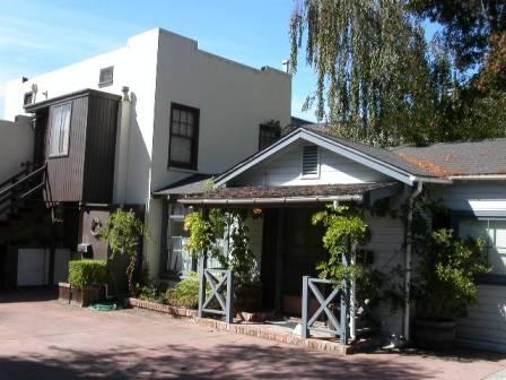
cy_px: 190
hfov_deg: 49.0
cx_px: 253
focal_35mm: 38
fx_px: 555
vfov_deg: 37.7
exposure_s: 1/180
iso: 100
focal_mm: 7.8
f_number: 8
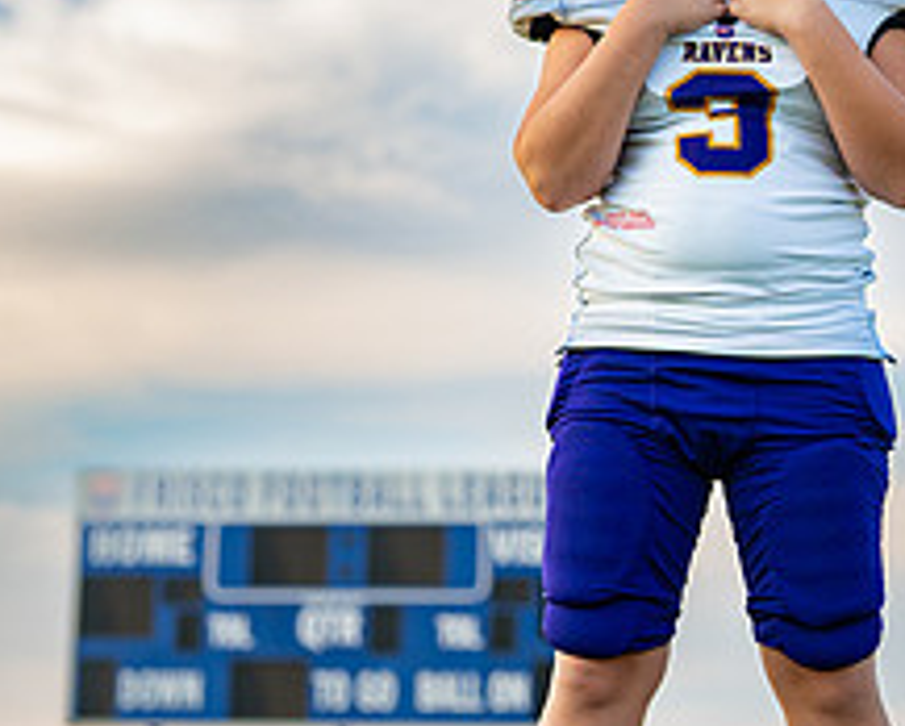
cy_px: 260
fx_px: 3512
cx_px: 749
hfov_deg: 14.6
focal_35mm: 131
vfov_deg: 11.8
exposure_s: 1/500
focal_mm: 50
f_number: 2
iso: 100
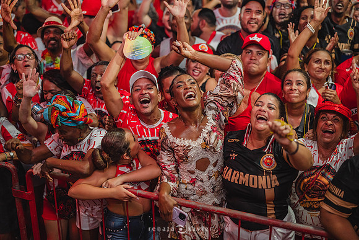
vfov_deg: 27.0
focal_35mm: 50
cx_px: 180
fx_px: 499
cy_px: 120
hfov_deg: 39.6
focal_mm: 50
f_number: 1.4
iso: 1000
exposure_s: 1/1000
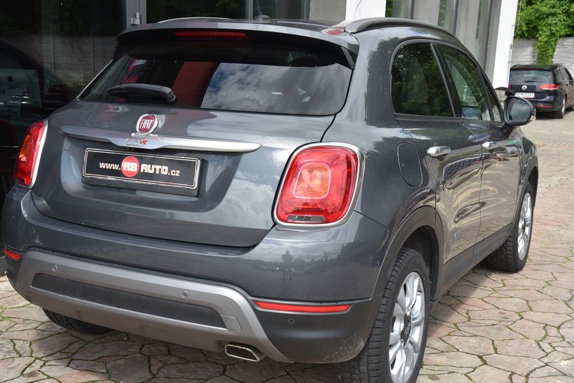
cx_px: 261
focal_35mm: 50
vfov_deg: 27.0
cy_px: 200
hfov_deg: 39.5
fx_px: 798
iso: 500
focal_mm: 44
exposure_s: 1/320
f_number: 9
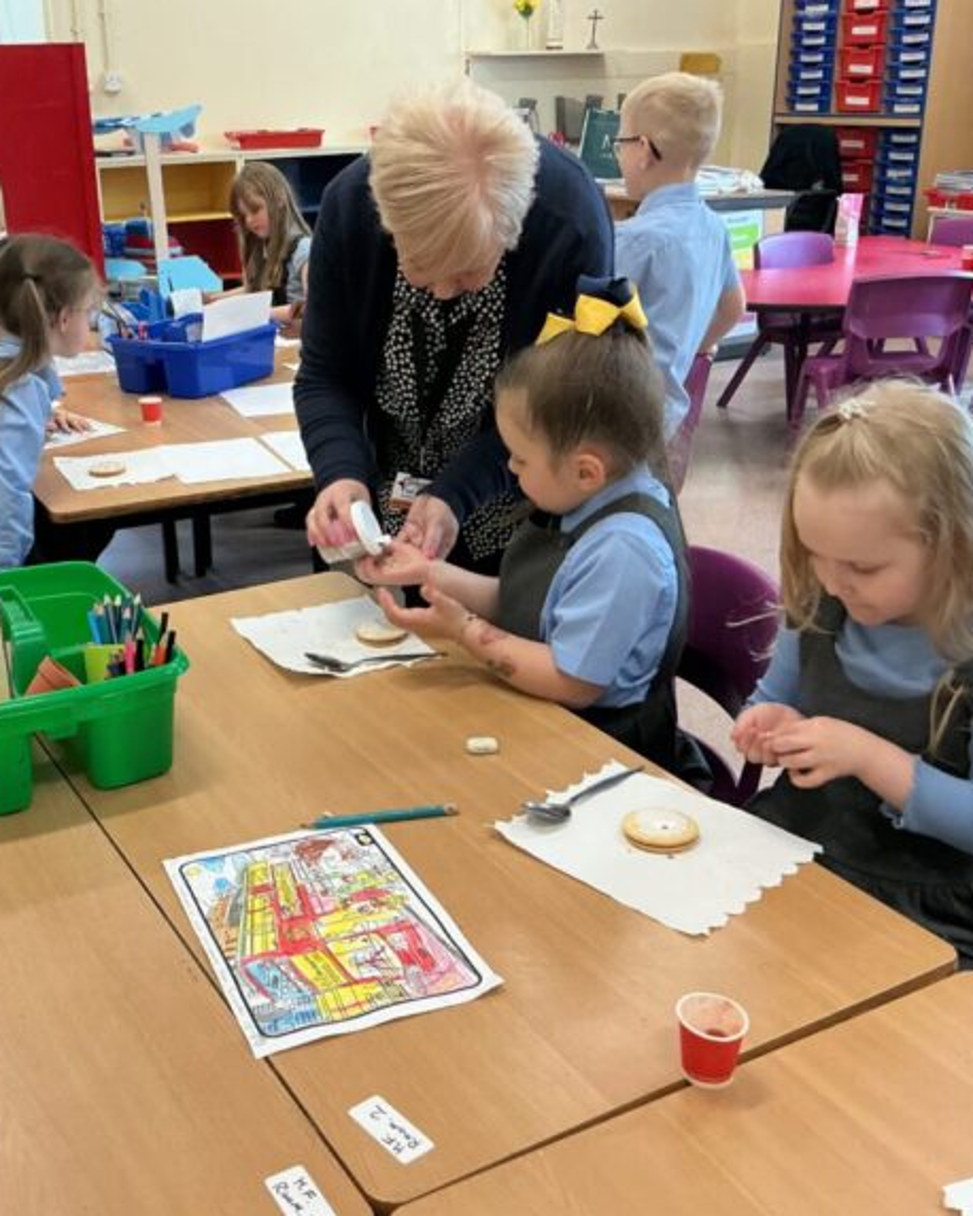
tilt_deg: -22.6
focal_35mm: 38
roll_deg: +2.5
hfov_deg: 38.8
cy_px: 608
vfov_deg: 47.9
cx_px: 342
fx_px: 1367
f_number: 1.8
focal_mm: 3
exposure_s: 1/60
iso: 125
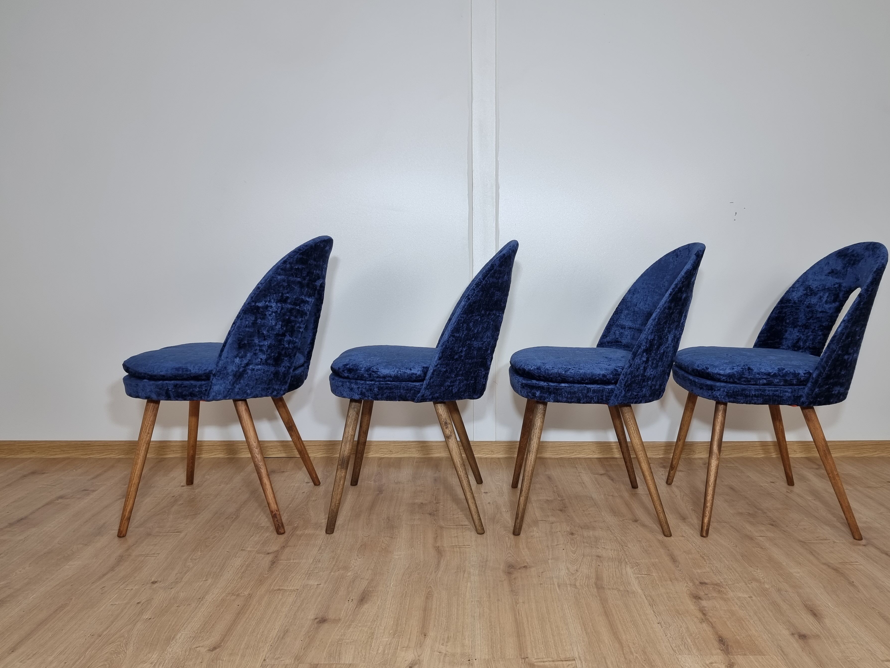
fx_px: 694
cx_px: 492
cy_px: 351
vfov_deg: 51.3
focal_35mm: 27
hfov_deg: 65.2
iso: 64
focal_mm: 6.7
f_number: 1.8
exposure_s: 1/100
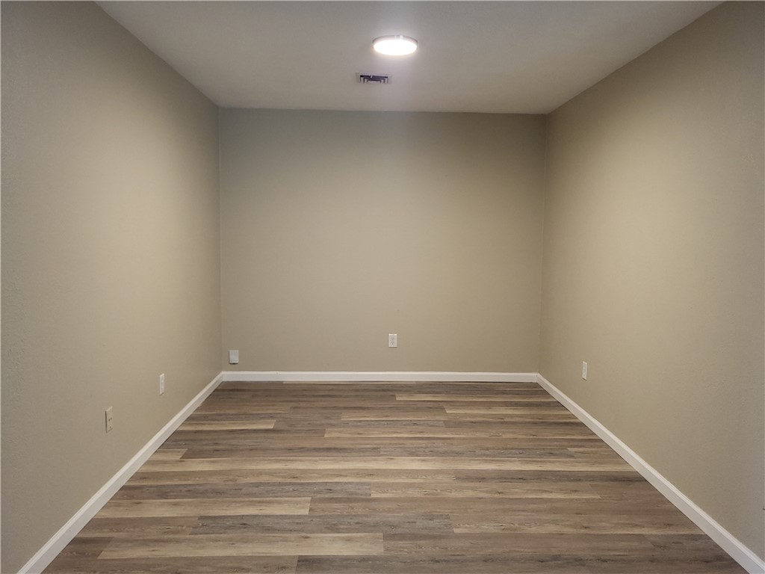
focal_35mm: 26
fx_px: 575
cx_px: 382
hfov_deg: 67.3
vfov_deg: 53.1
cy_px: 287
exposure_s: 1/24
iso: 160
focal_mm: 5.4
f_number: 1.8
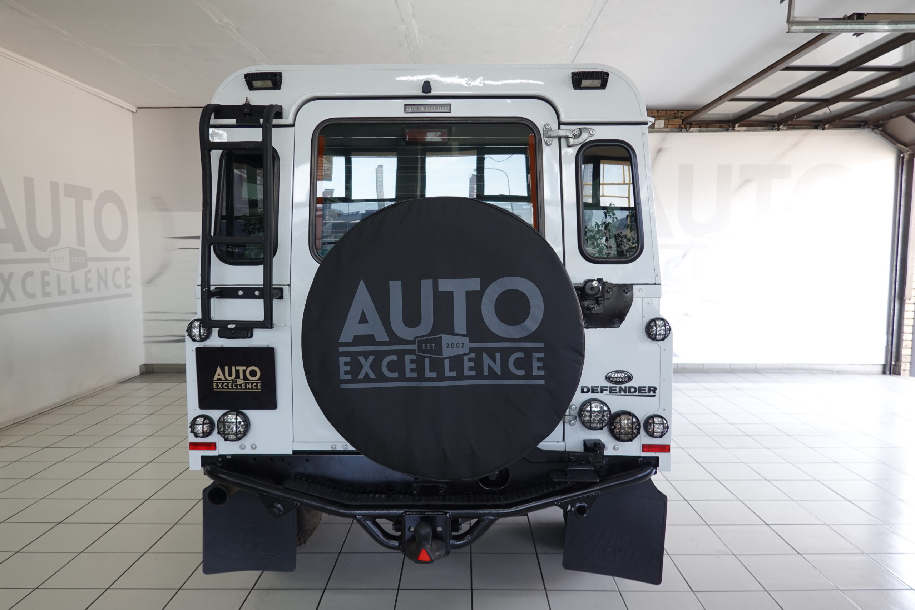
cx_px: 458
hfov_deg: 73.7
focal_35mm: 24
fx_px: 610
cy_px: 305
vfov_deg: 53.1
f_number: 2.8
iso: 200
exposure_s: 1/30
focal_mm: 9
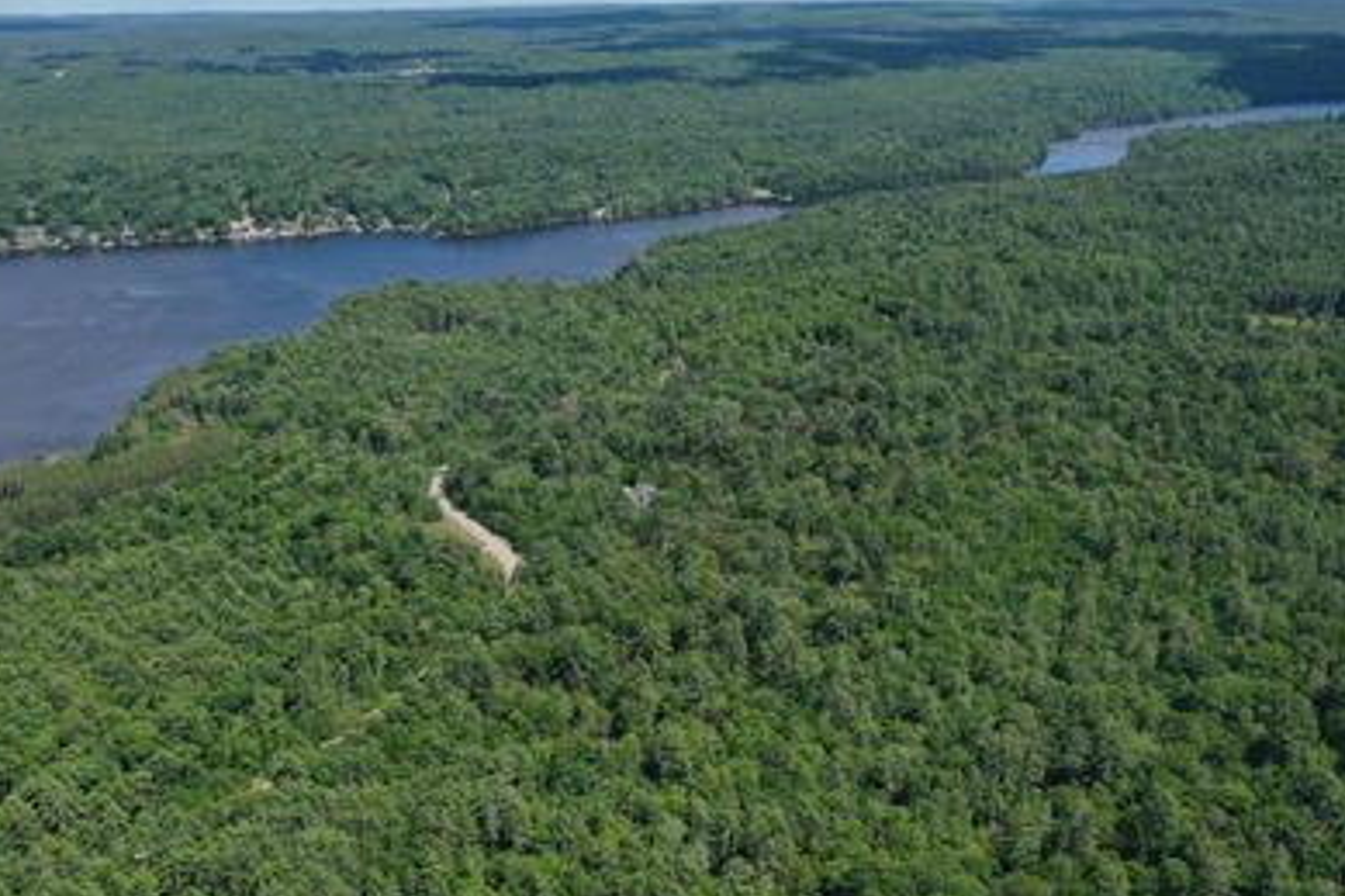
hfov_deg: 53.1
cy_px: 400
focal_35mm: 36
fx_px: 1344
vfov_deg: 36.8
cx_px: 723
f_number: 6.3
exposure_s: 1/500
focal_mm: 10.26
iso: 100
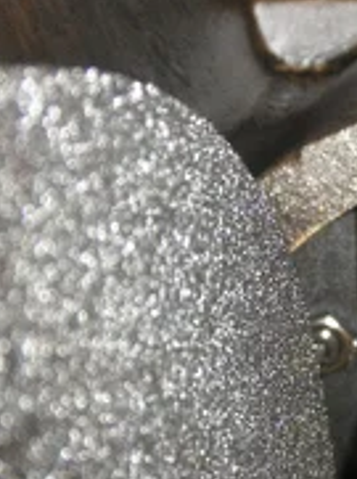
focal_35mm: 62
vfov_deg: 30.8
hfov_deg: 21.6
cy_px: 347
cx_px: 444
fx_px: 856
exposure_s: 1/30
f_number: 8.5
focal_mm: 5
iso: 250
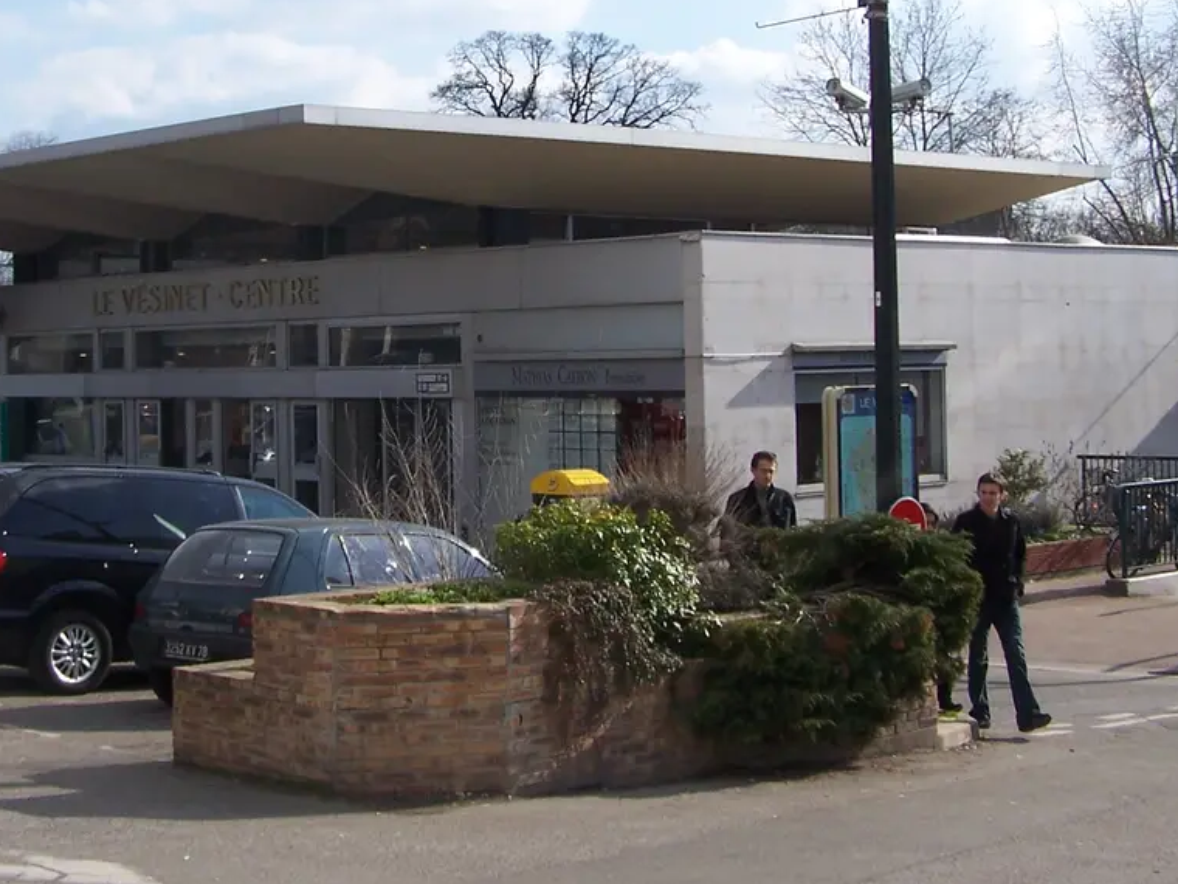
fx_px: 2178
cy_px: 267
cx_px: 443
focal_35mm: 64
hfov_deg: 30.1
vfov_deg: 22.8
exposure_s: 1/1000
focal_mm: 6.3
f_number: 4
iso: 80
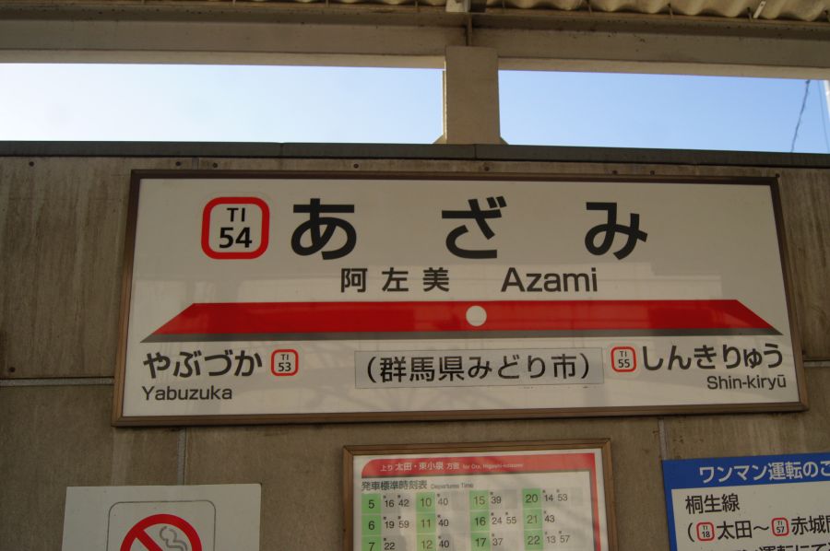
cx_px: 415
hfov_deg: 53.2
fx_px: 829
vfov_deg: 36.8
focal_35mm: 36
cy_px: 276
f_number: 5
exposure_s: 1/1000
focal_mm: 24
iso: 200
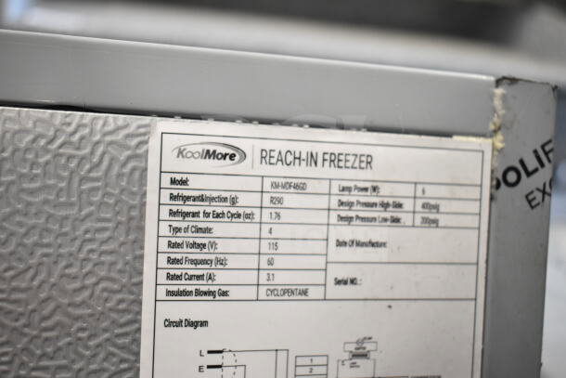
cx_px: 283
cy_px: 189
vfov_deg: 33.0
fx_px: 637
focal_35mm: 40
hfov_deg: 47.9
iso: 1600
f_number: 4
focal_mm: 27
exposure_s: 1/40
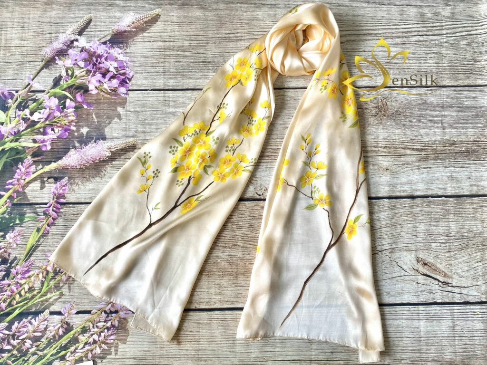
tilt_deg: -85.4
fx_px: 366
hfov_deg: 67.3
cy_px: 182
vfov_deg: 53.1
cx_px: 244
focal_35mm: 26
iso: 50
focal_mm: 4.25
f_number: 1.8
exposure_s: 1/122
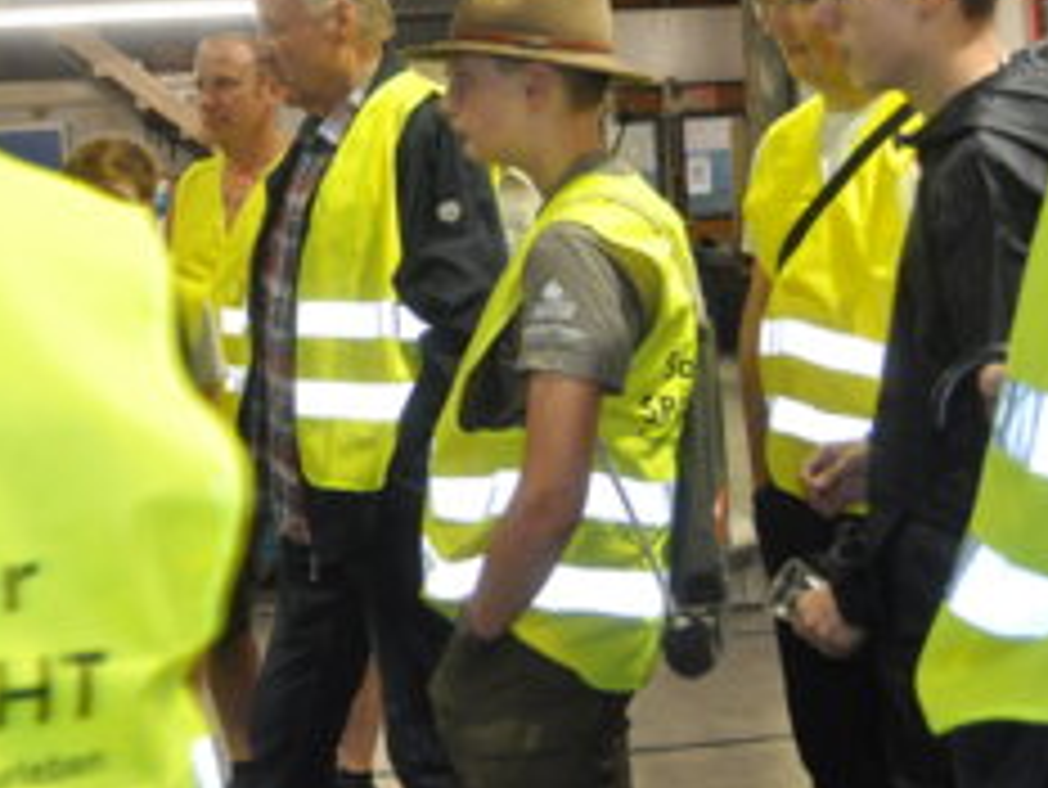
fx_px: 1721
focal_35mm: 57
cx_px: 310
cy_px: 279
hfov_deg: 33.4
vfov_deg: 25.7
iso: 800
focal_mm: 23
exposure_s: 1/80
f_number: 3.8
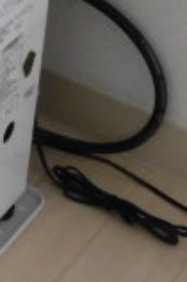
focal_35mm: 101
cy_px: -25
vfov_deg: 19.4
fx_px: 789
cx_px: -224
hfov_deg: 11.7
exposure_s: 1/40
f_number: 3.1
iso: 250
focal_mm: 4.3
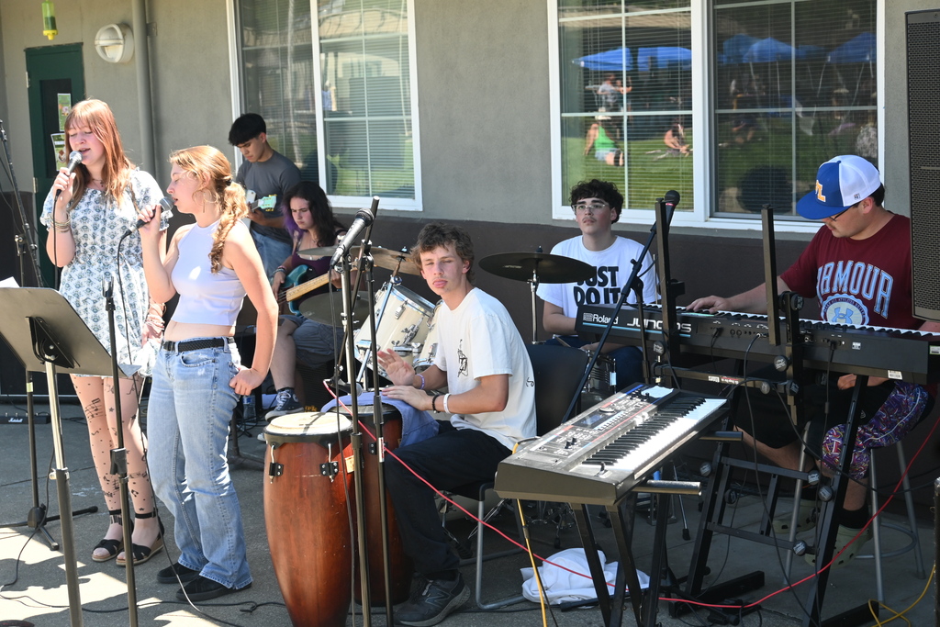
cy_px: 314
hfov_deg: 35.0
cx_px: 470
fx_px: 1488
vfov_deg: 23.8
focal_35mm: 57
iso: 320
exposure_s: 1/250
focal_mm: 38
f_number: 5.6
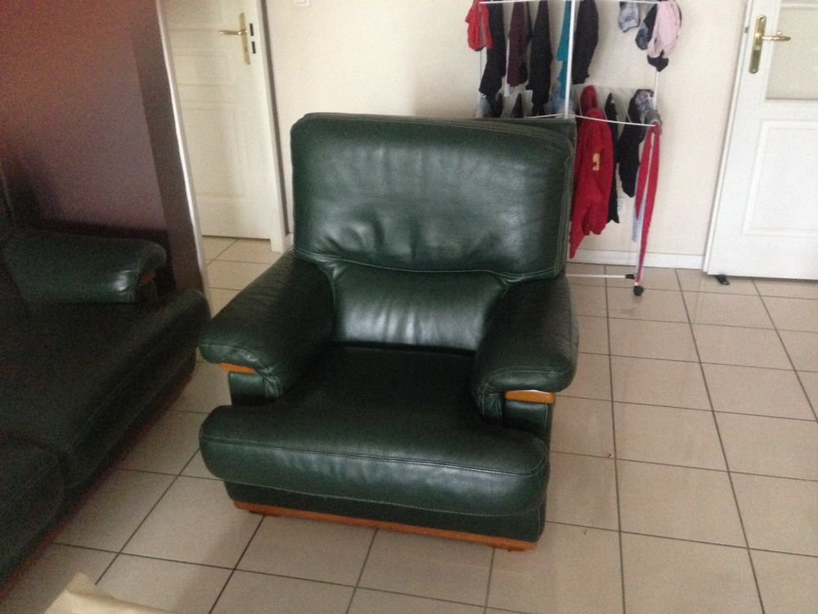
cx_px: 409
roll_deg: +0.9
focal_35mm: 33
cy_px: 307
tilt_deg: -24.5
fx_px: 780
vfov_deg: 42.9
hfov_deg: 55.4
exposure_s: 1/15
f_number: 2.4
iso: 800
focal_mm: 4.12
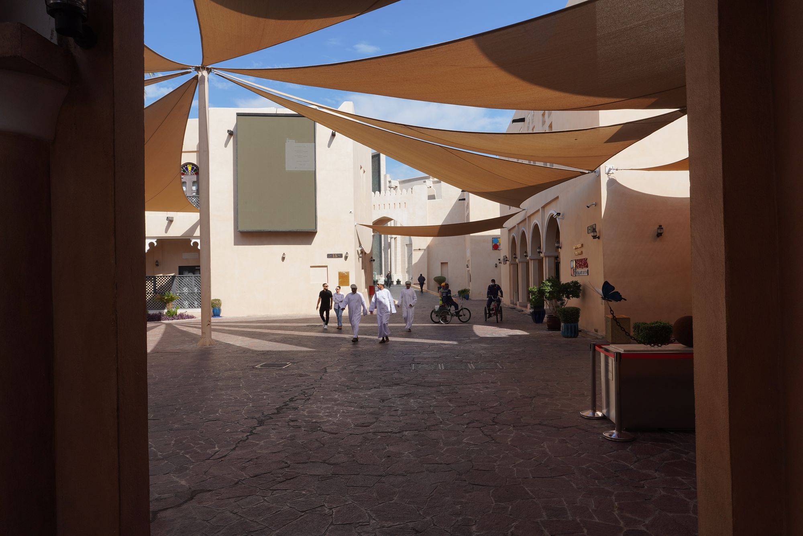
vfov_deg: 53.1
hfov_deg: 73.7
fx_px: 535
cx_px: 402
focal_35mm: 24
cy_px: 268
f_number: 16
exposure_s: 1/100
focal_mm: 24
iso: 100
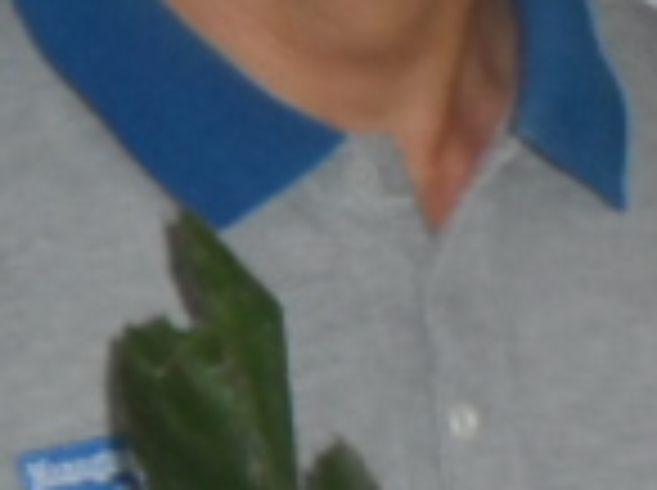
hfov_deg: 6.1
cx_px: 1638
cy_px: 881
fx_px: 5855
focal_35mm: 309
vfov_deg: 4.7
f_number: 3.9
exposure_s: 1/45
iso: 200
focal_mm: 8
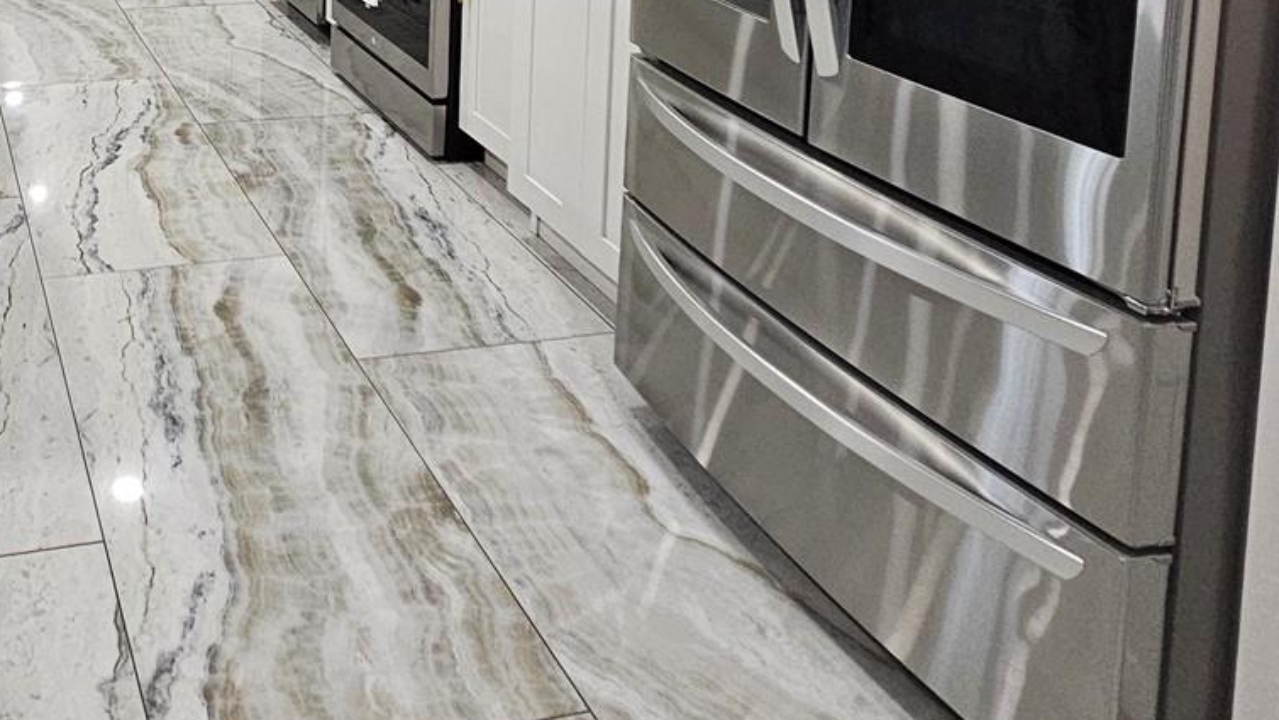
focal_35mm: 30
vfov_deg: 29.9
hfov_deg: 54.4
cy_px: -246
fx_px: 1018
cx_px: 88
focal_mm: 2.2
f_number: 2.2
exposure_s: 1/77
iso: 400
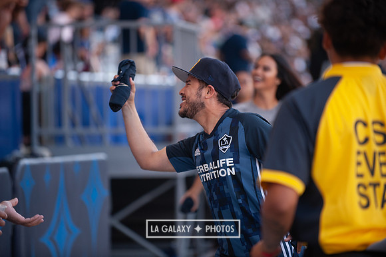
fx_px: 1875
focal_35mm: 175
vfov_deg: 7.8
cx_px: 193
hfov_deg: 11.8
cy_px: 128
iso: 800
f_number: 2.8
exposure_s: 1/640
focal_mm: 175
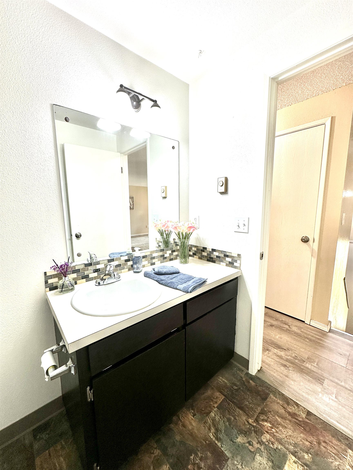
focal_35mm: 14
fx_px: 190
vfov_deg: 102.1
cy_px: 235
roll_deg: +0.5
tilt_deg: -8.1
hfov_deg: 85.7
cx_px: 176
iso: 80
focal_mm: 2.22
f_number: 2.2
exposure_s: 1/120
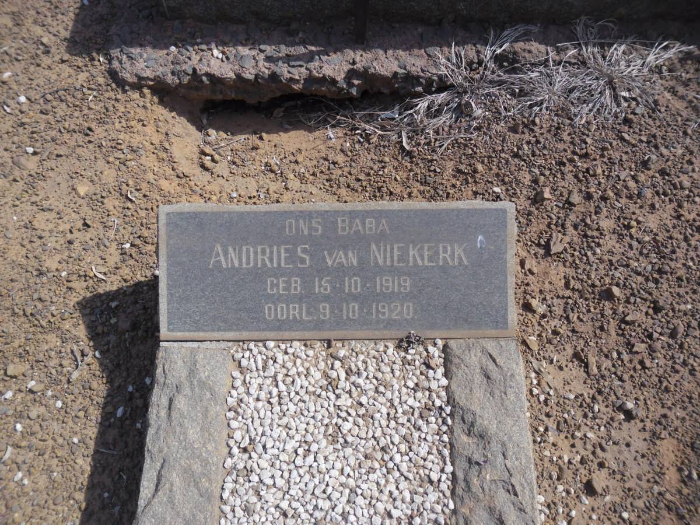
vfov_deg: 51.4
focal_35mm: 27
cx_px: 350
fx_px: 546
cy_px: 262
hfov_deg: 65.3
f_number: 3.5
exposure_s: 1/608
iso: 80
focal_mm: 4.9
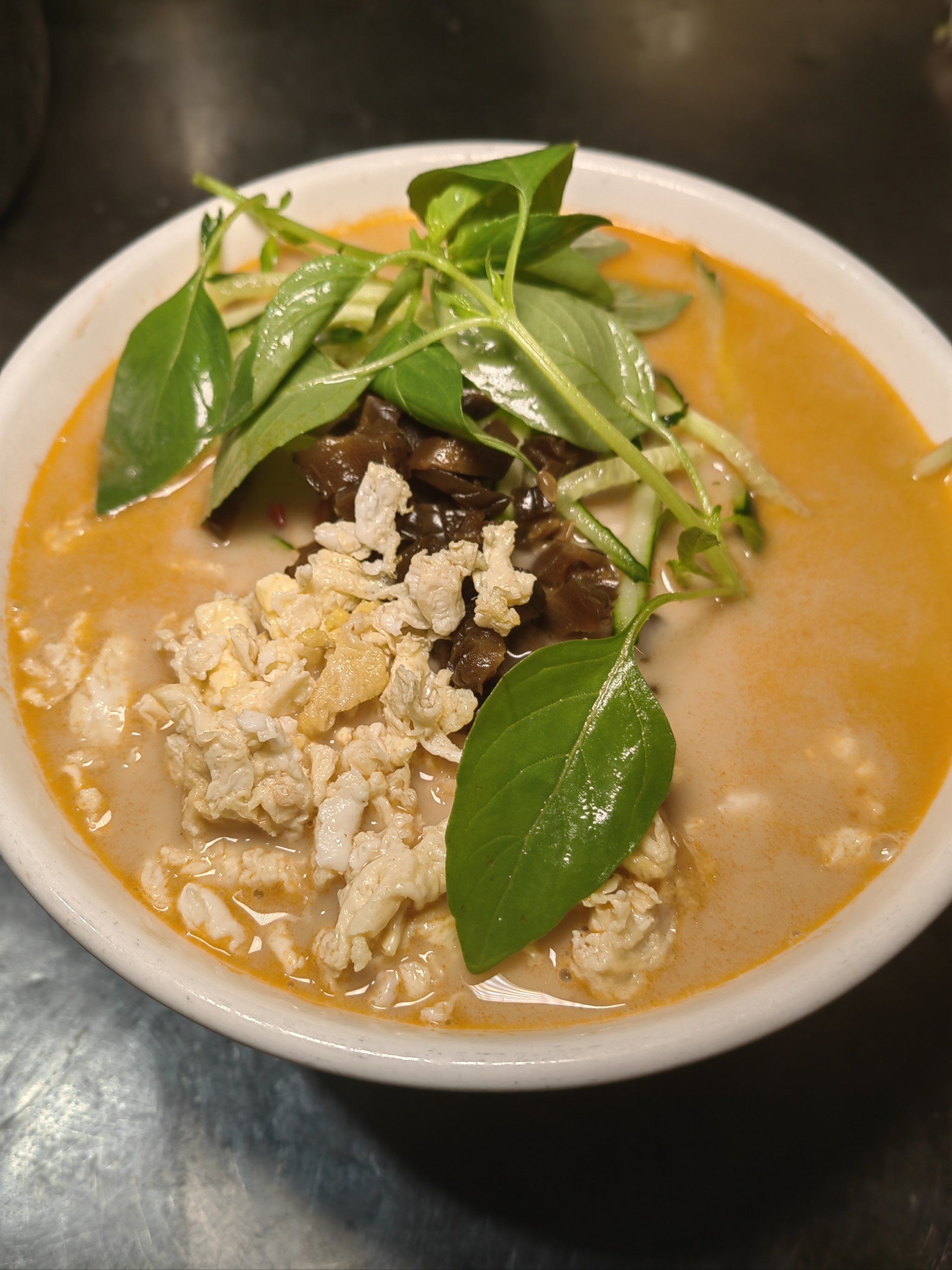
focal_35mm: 27
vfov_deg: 65.3
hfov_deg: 51.4
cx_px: 476
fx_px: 990
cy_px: 635
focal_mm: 5.54
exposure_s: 1/100
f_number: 1.8
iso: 64
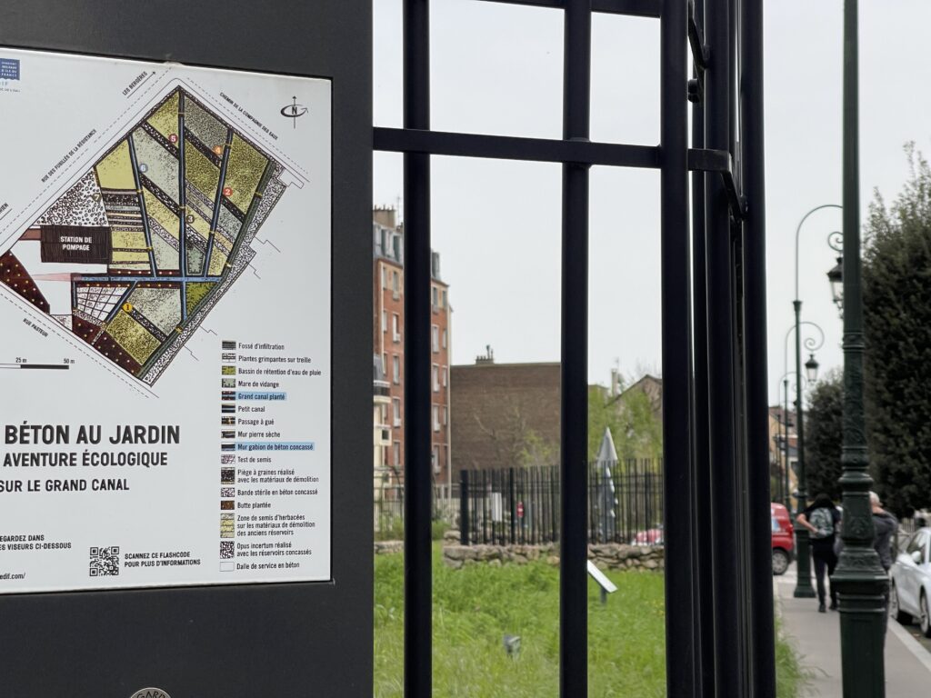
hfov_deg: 30.3
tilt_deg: +5.6
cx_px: 466
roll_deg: +1.5
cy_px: 349
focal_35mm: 64
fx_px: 1721
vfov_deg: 22.9
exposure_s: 1/978
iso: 20
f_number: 2.2
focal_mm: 7.5
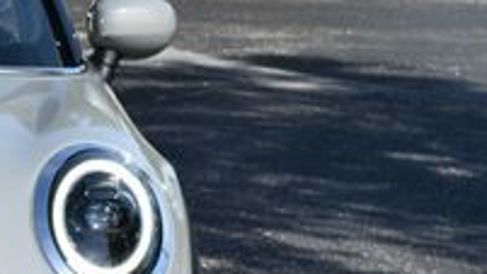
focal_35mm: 214
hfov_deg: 9.8
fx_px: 2763
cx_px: -262
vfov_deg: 5.7
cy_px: 242
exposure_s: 1/250
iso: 140
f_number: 8
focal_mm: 32
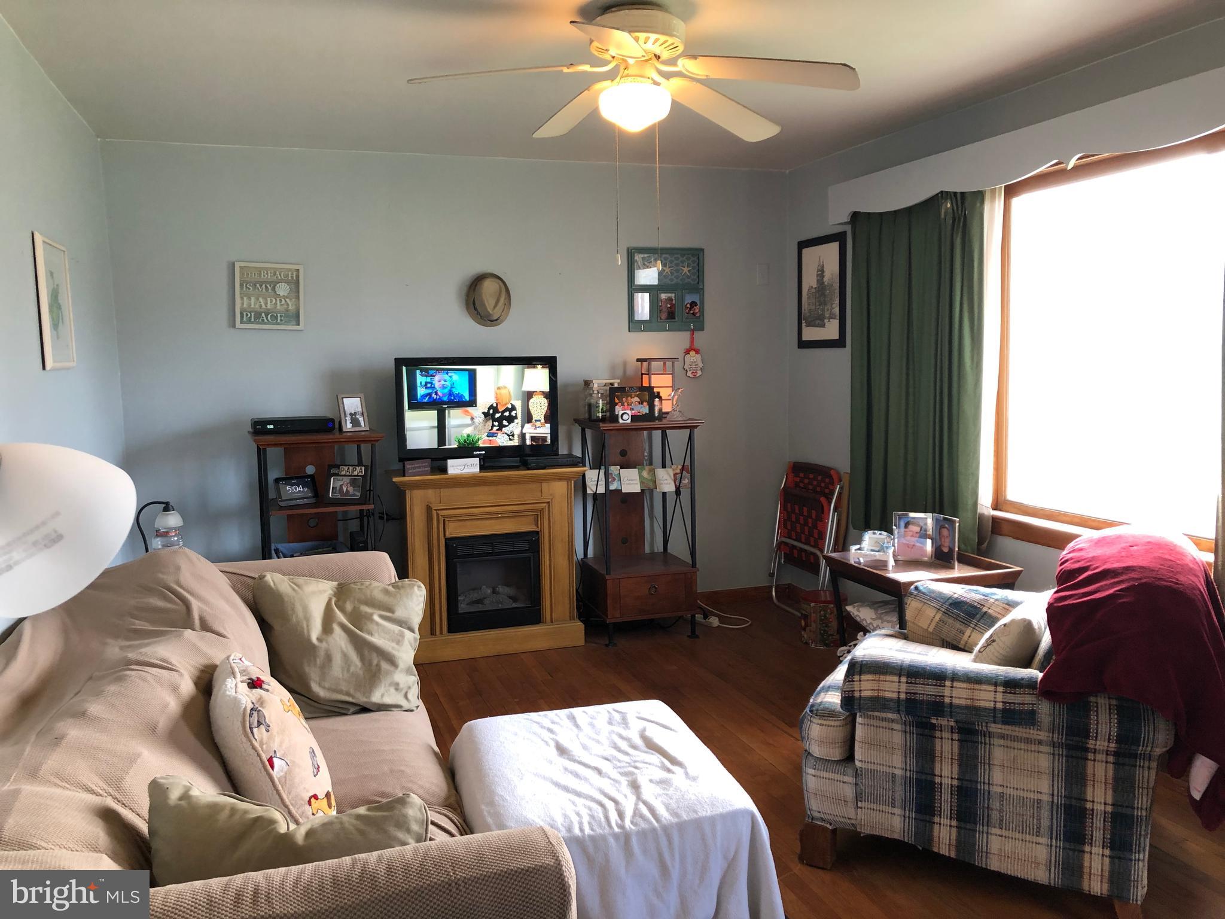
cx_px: 612
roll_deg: +1.1
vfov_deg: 49.7
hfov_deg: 63.4
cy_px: 460
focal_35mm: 28
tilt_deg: -6.6
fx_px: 991
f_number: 1.8
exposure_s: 1/24
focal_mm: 3.99
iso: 40
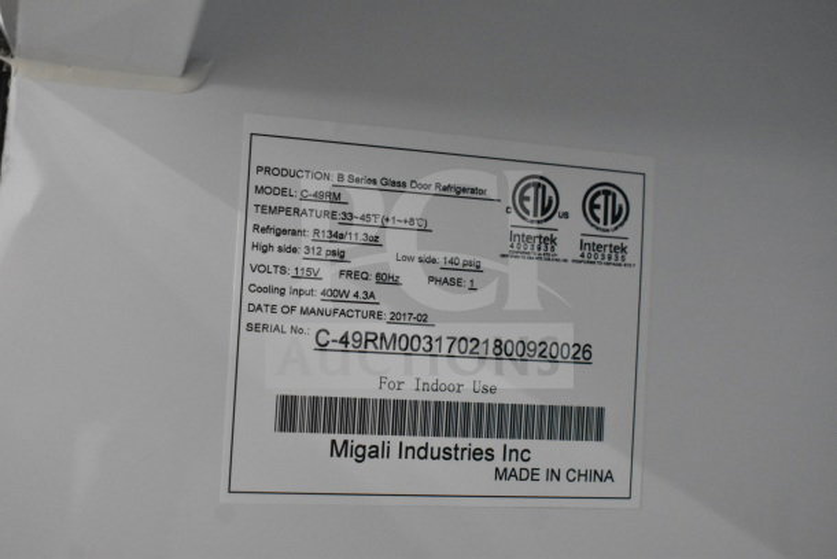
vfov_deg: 28.1
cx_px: 418
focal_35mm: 48
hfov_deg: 41.1
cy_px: 280
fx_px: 1116
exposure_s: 1/160
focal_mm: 32
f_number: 6.3
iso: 6400
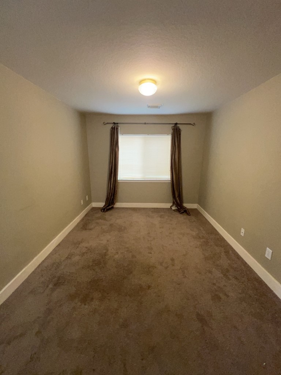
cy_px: 188
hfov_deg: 89.9
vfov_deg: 106.2
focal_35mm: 13
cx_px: 140
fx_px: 141
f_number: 1.8
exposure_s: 1/60
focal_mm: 1.57
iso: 250
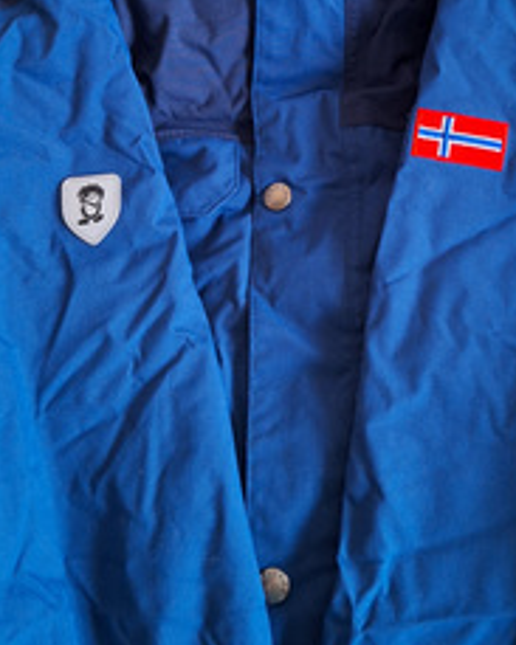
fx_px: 936
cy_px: 155
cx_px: 320
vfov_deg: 37.1
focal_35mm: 49
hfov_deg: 30.7
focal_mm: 5.54
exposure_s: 1/20
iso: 400
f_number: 1.8
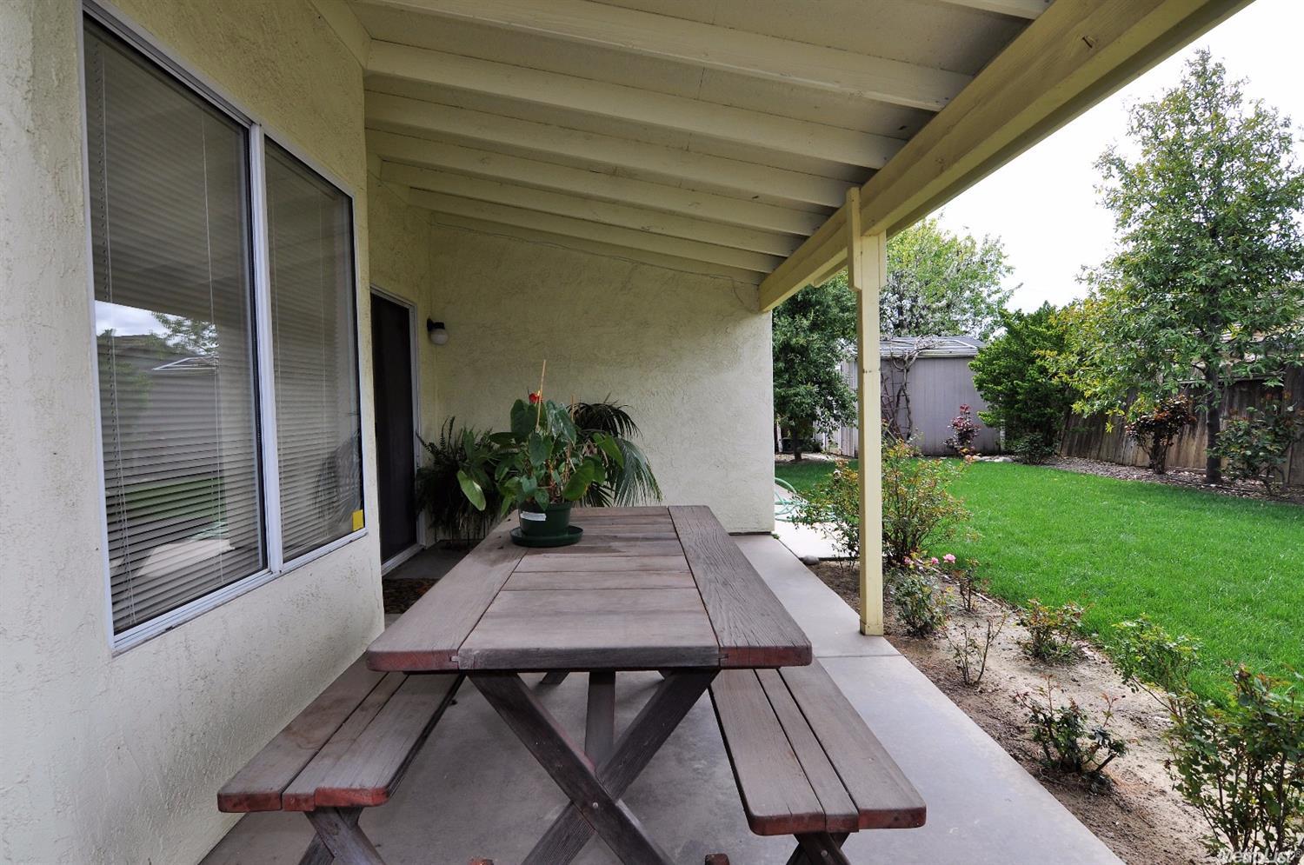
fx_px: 705
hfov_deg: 85.5
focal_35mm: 20
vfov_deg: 63.0
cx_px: 652
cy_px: 432
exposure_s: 1/200
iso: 200
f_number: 7.1
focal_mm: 13
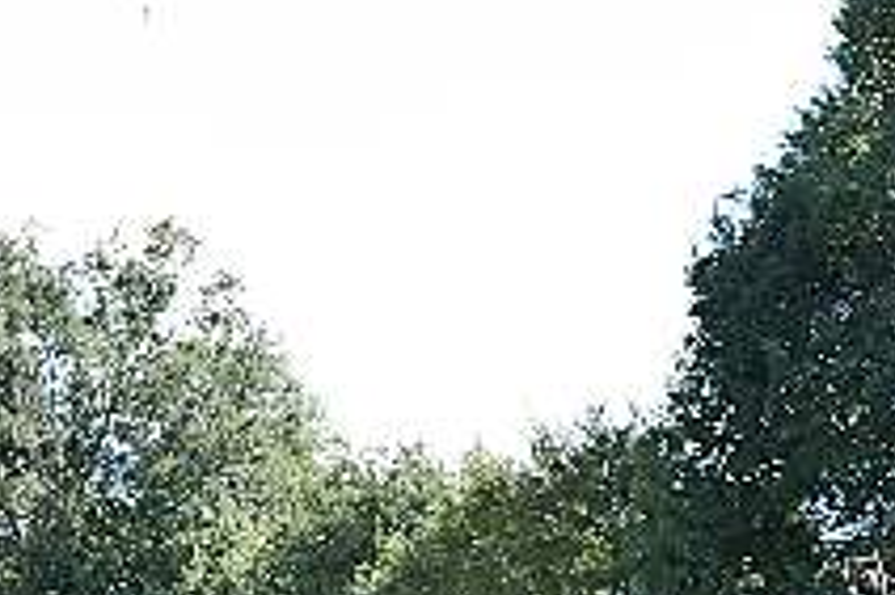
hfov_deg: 10.2
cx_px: 785
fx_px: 4993
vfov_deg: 6.8
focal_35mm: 201
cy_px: 724
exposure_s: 1/500
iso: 200
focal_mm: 20
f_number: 4
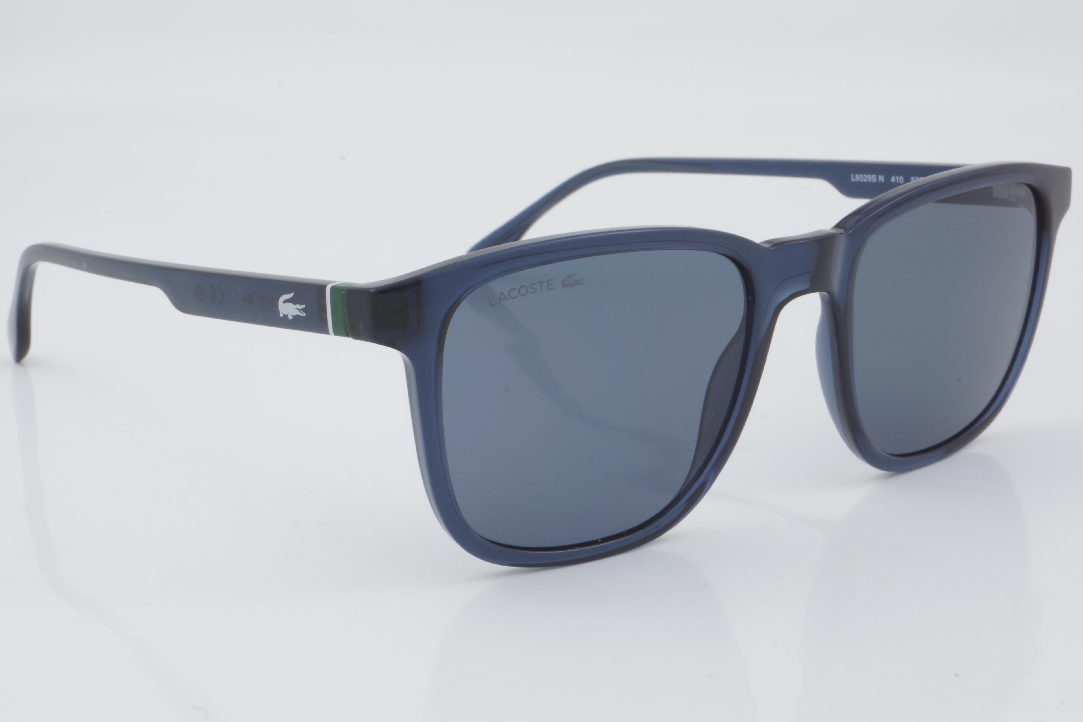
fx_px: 2256
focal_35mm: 75
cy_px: 361
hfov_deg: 27.0
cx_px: 542
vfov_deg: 18.2
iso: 100
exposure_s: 1/3
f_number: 32
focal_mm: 50
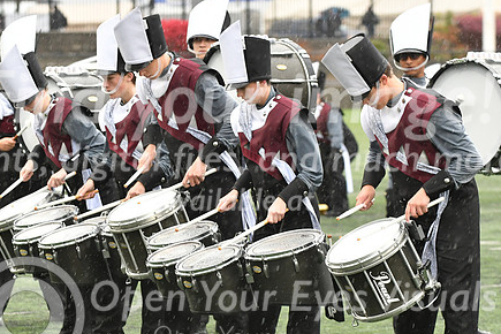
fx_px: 3340
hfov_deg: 8.6
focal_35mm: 240
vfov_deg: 5.7
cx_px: 236
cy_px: 219
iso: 1000
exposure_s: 1/400
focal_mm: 120
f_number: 4
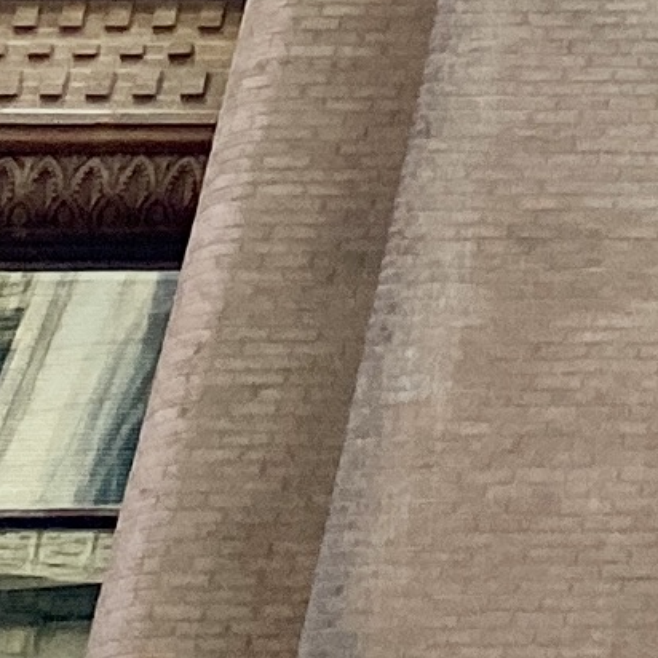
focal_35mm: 225
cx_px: 1838
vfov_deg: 6.7
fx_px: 4839
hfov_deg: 7.1
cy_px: -1602
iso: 80
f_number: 1.8
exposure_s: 1/121
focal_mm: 4.25
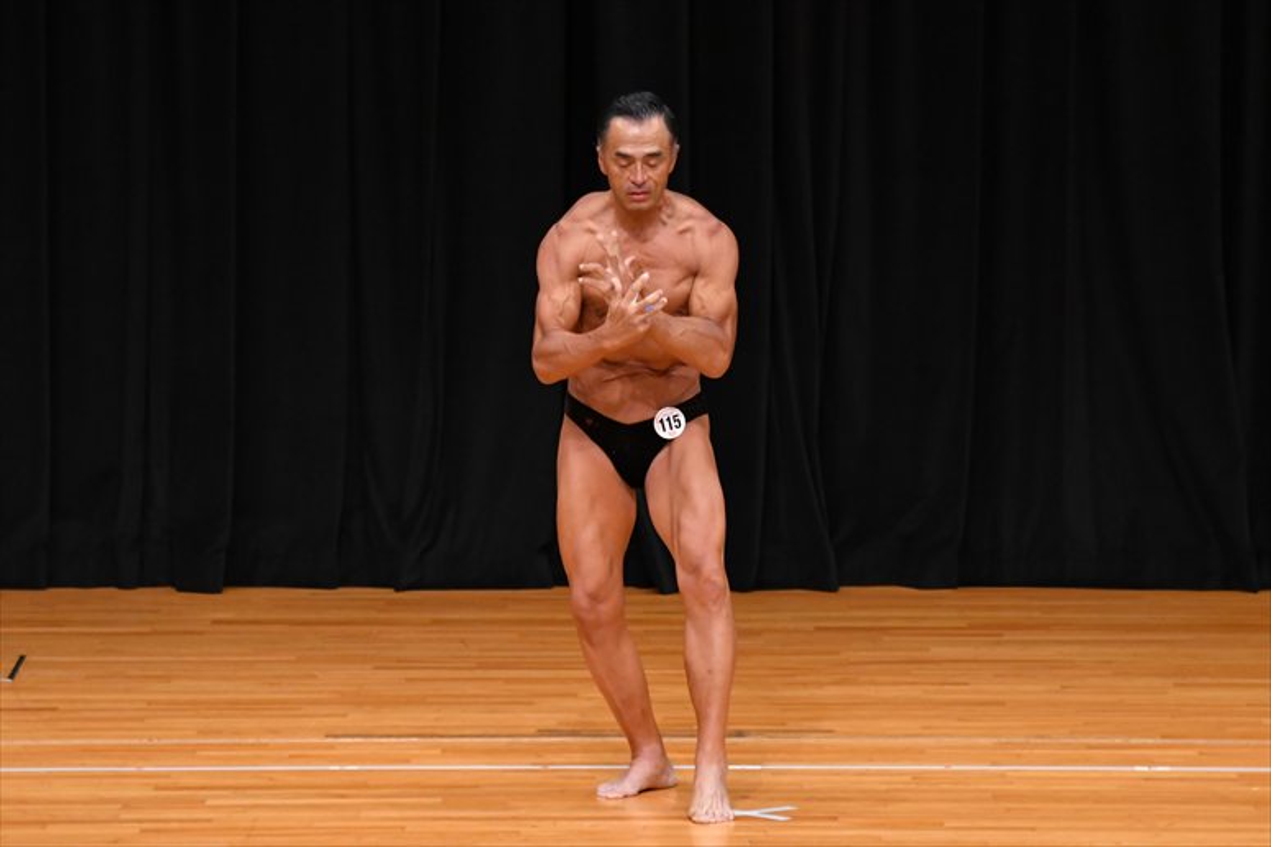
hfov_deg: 7.6
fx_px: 9528
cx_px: 636
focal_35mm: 270
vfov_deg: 5.1
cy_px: 424
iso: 3200
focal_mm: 180
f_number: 5.6
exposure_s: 1/400
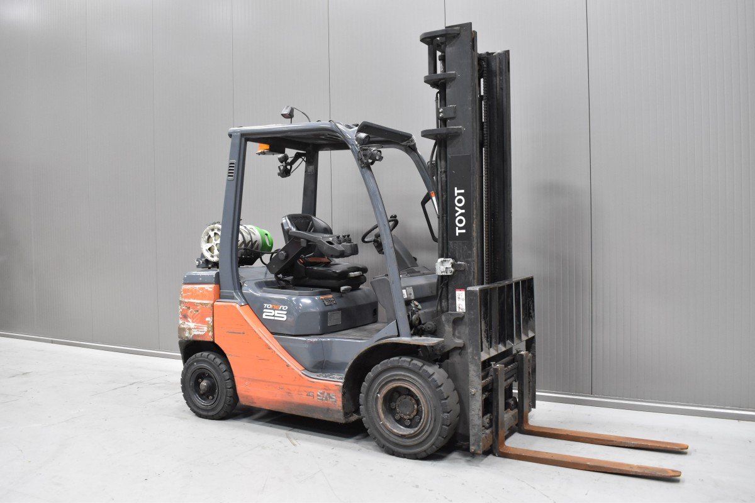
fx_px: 629
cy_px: 252
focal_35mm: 30
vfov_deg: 43.6
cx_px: 378
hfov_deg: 61.9
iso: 1600
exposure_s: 1/25
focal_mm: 20
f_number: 5
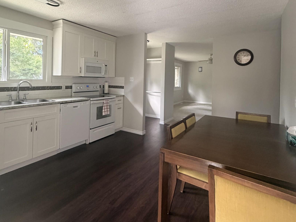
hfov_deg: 81.7
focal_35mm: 20
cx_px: 143
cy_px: 81
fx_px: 171
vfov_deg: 64.8
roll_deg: -1.3
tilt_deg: +0.9
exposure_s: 1/60
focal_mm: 2.22
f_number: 2.2
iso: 400
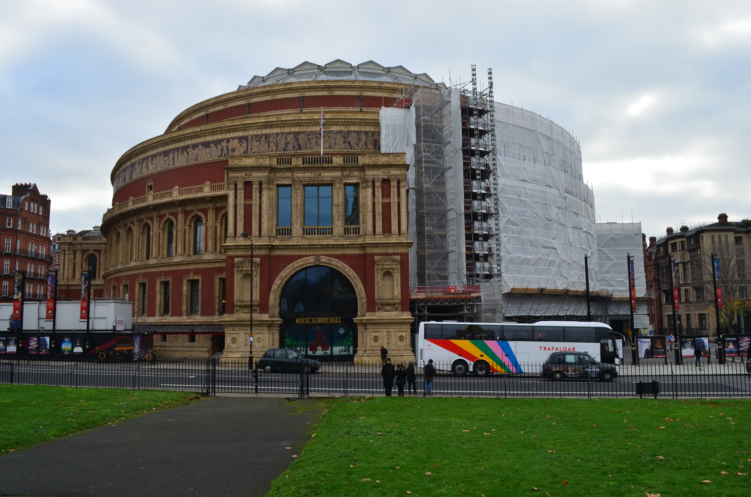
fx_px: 562
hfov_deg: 67.5
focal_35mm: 27
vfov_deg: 47.7
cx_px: 376
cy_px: 248
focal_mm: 18
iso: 200
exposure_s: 1/100
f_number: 11
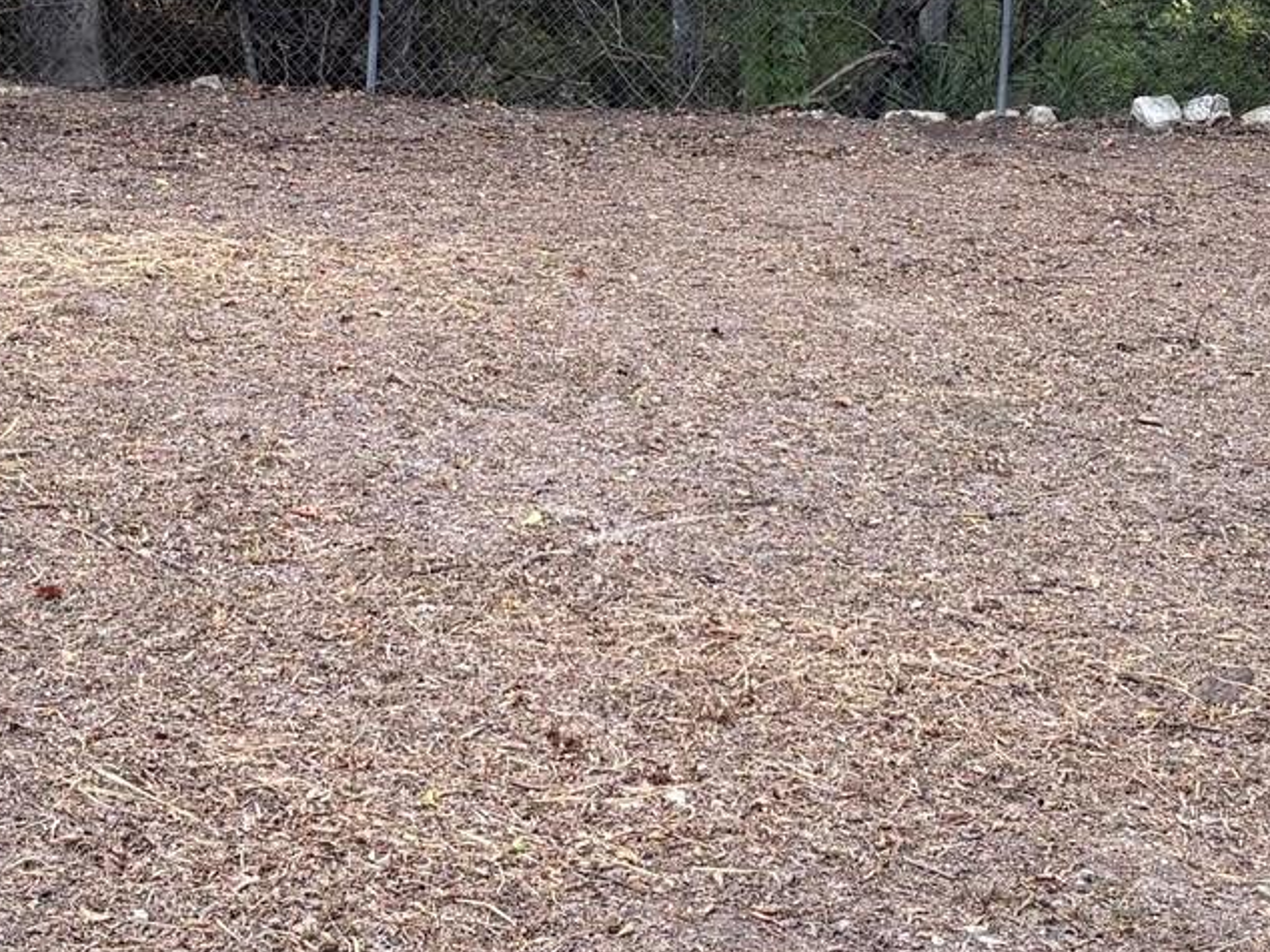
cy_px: 170
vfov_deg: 17.4
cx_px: 515
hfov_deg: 23.3
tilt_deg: -8.4
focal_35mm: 84
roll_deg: -0.9
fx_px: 3081
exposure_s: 1/191
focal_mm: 5.96
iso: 80
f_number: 1.6
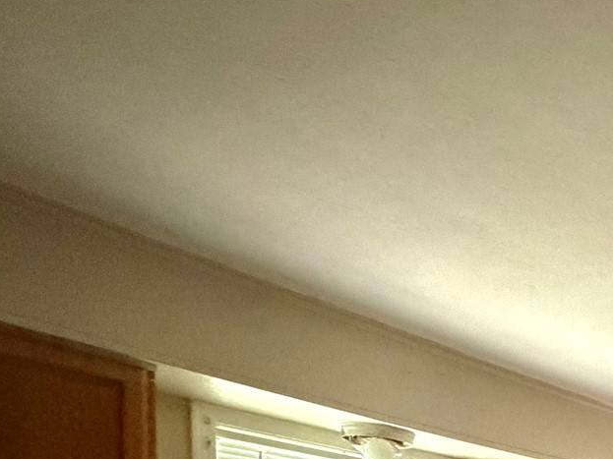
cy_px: 646
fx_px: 814
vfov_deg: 25.5
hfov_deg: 29.8
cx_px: 857
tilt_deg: -0.6
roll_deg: -0.4
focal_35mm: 46
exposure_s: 1/30
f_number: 2.2
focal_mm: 2.22
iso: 1600
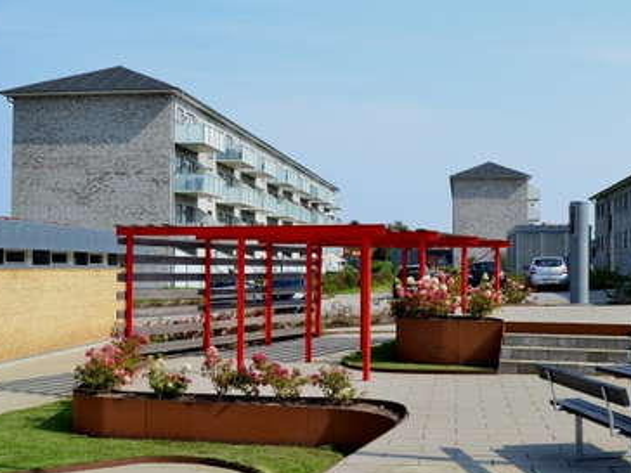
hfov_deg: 37.1
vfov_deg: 28.3
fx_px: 940
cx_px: 309
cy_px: 241
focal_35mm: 52
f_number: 10
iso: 400
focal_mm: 31
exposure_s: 1/320
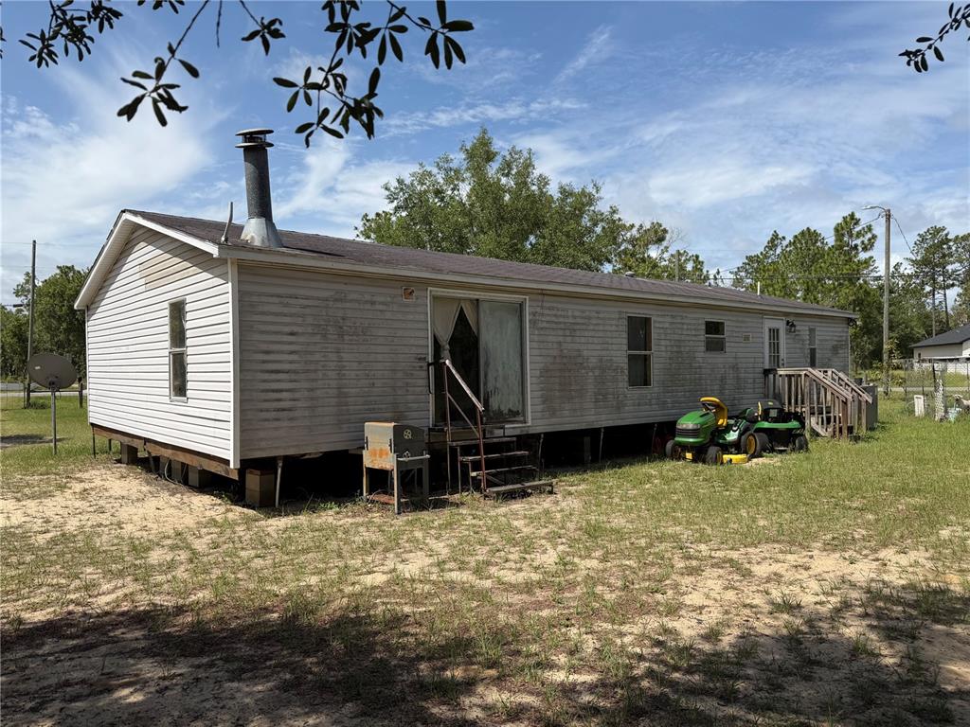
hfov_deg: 71.6
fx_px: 673
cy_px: 364
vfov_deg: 56.8
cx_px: 485
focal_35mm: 24
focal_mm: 6.76
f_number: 1.78
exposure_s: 1/5714
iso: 80
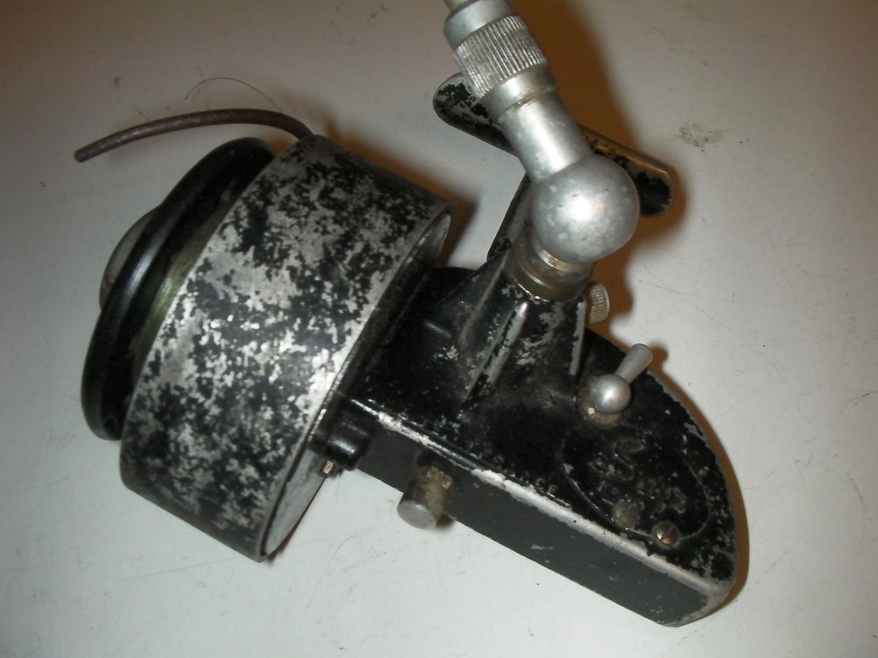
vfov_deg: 37.7
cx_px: 439
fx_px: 964
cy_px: 329
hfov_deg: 49.0
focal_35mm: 38
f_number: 5.6
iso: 200
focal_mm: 6.3
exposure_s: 1/30
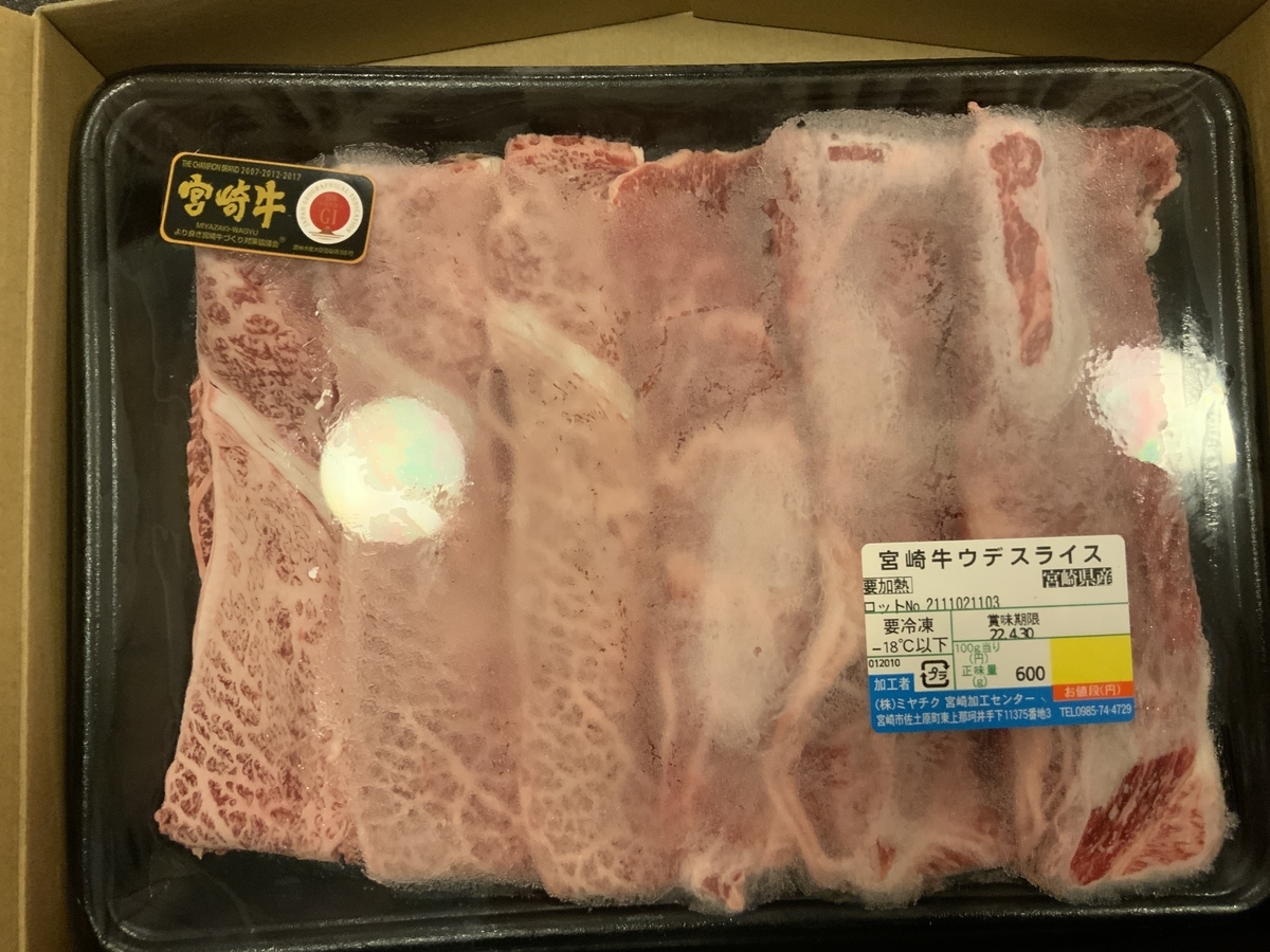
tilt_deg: -84.9
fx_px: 1064
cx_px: 635
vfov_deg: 48.2
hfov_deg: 61.7
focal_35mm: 29
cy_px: 476
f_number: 1.8
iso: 250
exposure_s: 1/50
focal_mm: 3
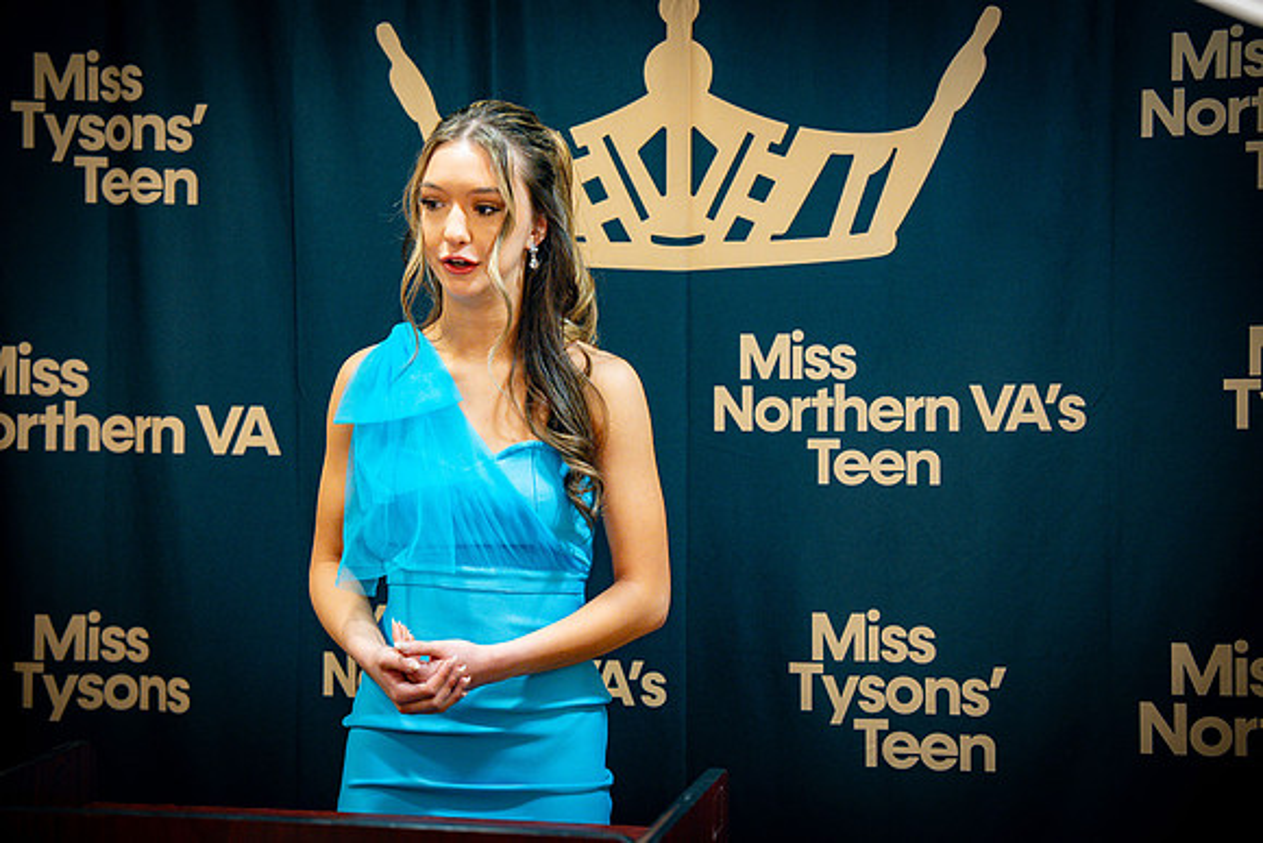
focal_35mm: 70
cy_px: 422
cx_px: 632
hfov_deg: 28.8
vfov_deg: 19.5
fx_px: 2456
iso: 1600
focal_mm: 70
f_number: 2.8
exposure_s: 1/125
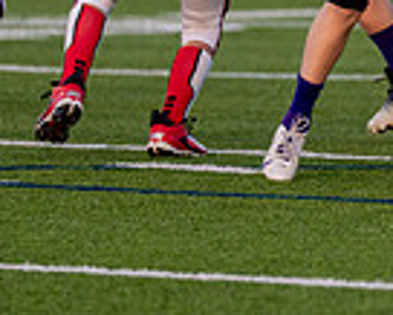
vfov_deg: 1.8
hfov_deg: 2.3
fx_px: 9952
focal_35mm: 855
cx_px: 722
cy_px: -32
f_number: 2.8
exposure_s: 1/1250
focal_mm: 200
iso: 500
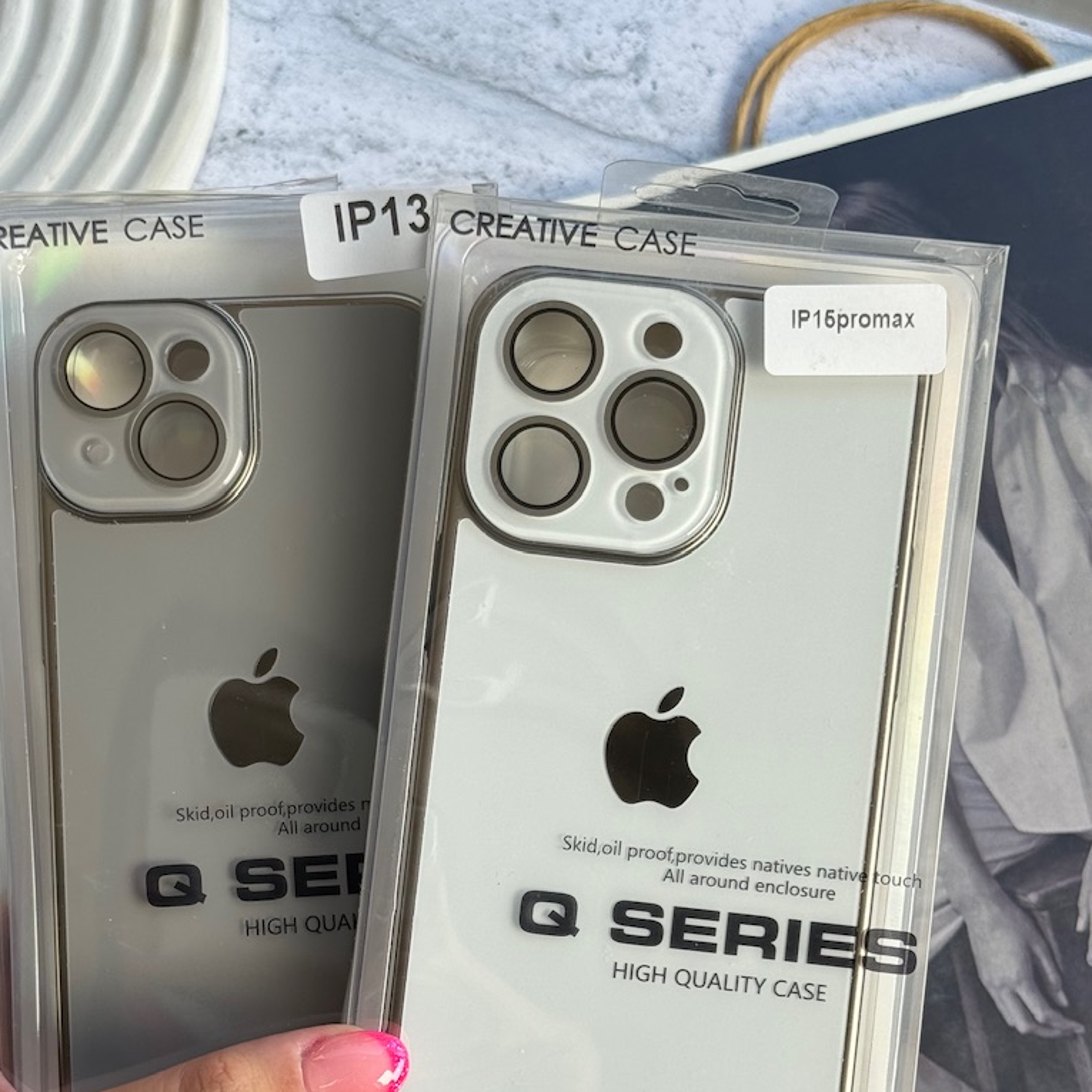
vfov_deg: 24.1
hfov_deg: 24.3
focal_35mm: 71
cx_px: 435
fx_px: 2534
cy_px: 775
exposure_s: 1/822
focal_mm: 6.76
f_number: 1.78
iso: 64
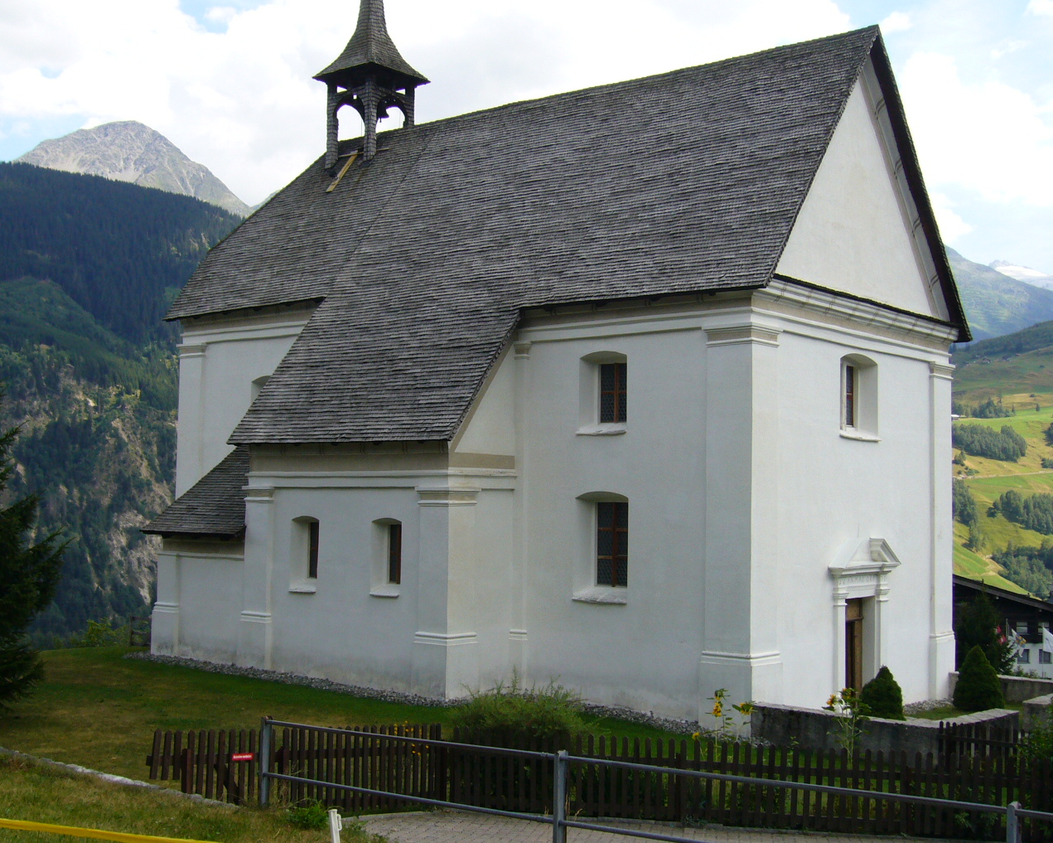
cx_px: 522
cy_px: 373
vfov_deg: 34.9
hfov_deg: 42.9
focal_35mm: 43
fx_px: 1340
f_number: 5.6
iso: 80
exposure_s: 1/200
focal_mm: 5.8
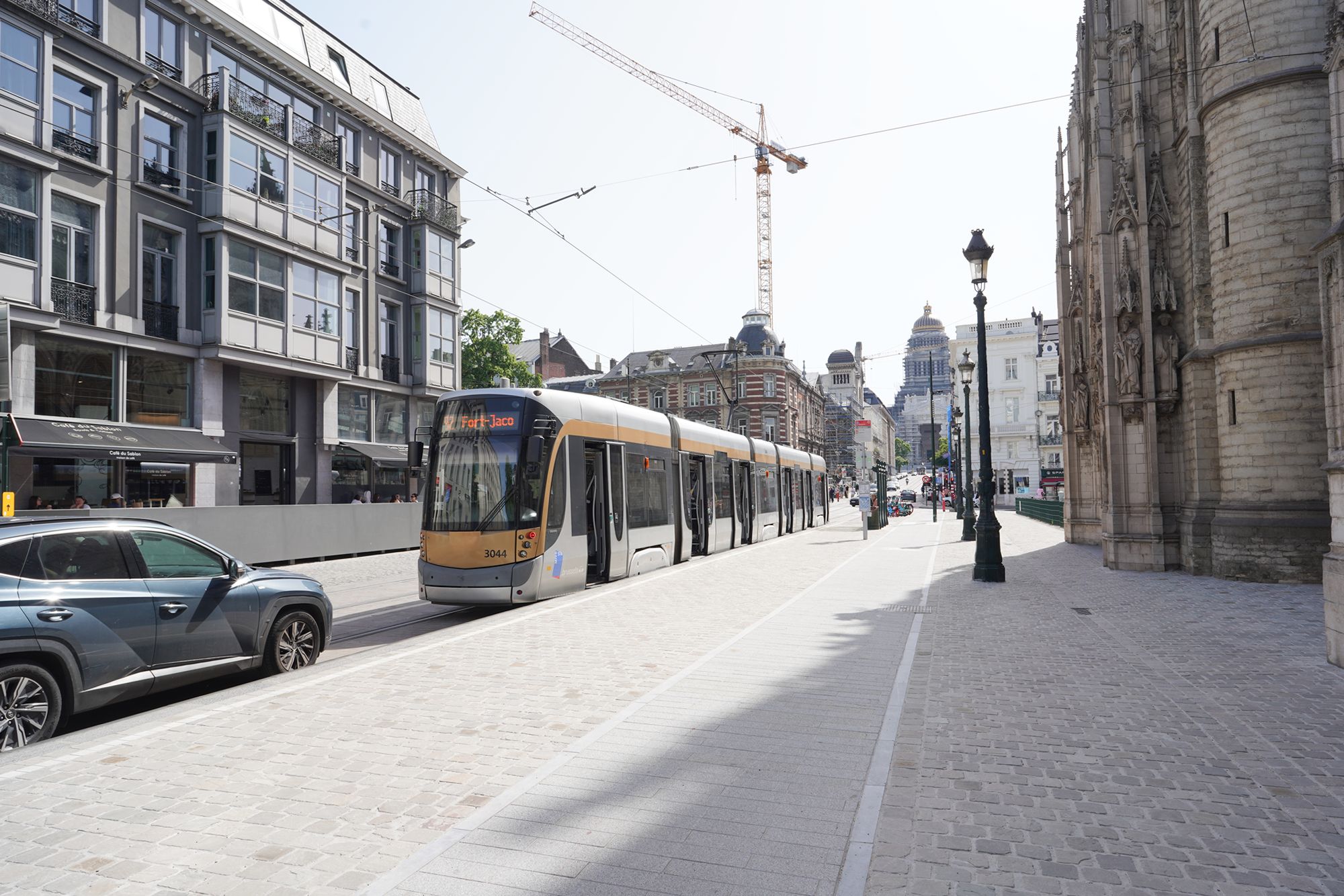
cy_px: 448
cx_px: 672
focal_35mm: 24
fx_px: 896
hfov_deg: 73.7
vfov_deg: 53.1
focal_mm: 24
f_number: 11
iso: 100
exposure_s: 1/100
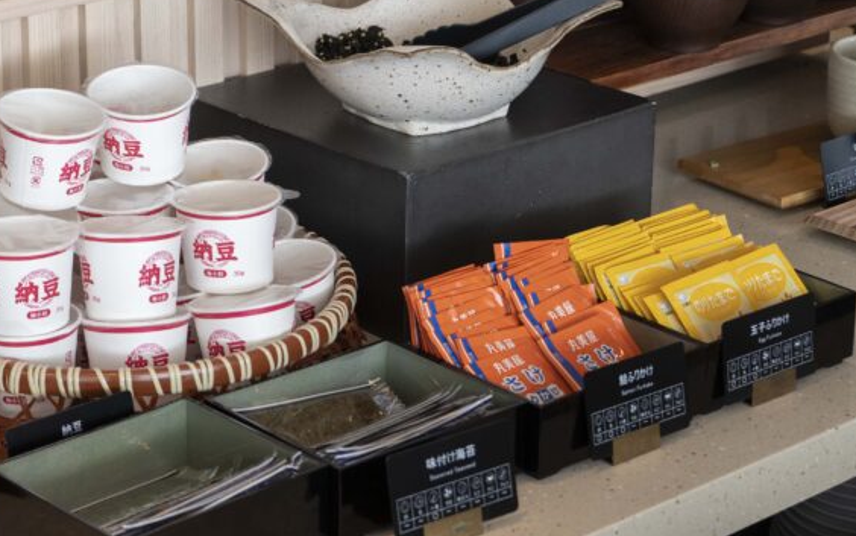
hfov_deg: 18.7
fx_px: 2591
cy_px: 134
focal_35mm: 111
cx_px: 345
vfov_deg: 11.8
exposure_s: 1/160
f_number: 5.6
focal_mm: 60
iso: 1600
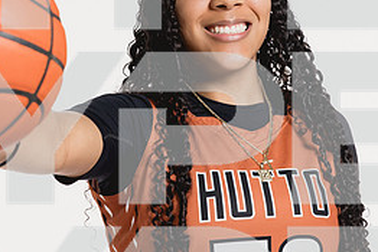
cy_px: 129
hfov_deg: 11.6
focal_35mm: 177
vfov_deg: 7.8
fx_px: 1859
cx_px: 150
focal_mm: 70
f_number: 5.6
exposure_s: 1/250
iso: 640
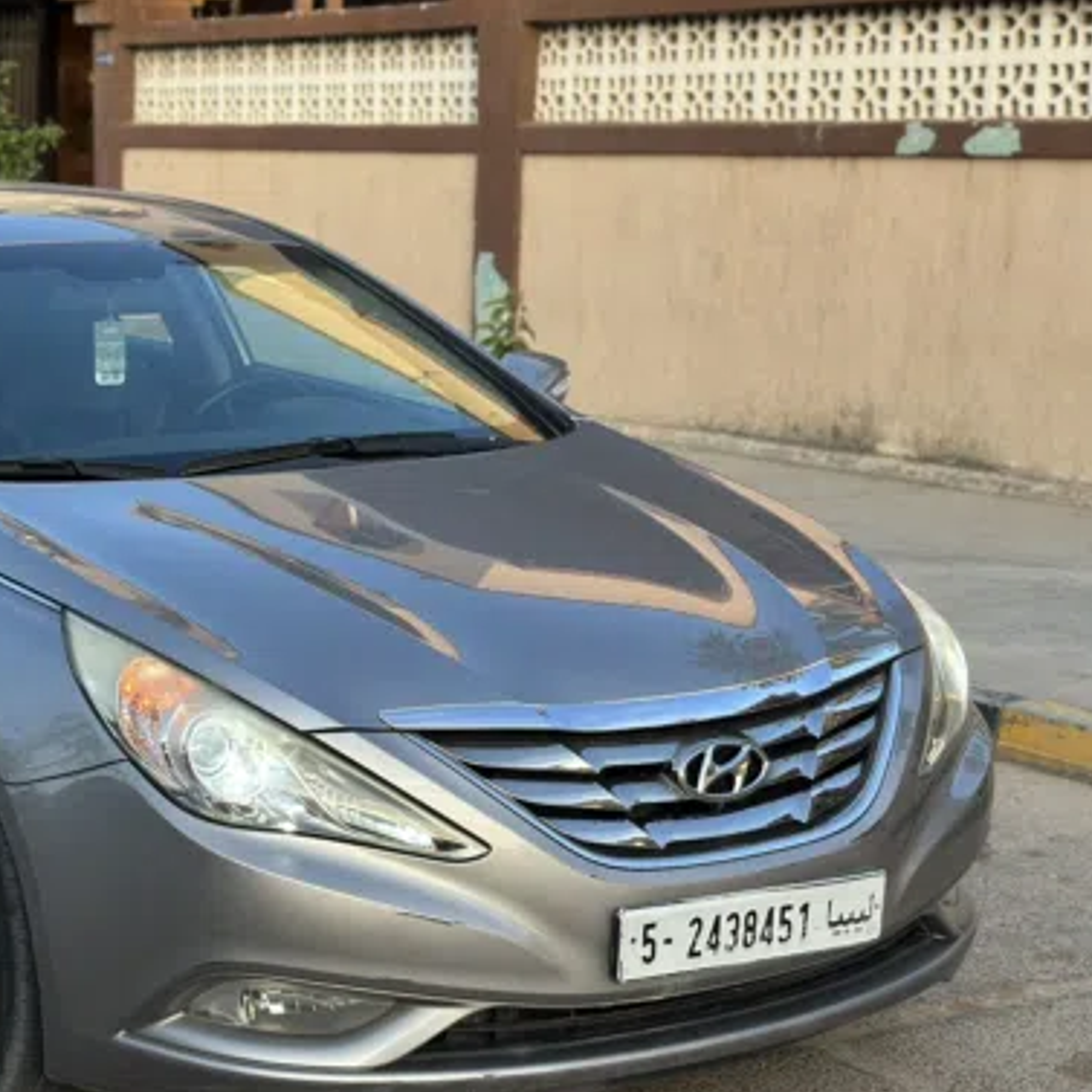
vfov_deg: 24.0
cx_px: 188
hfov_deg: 23.6
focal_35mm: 72
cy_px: 600
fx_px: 2570
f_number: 1.78
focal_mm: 6.86
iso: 80
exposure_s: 1/383
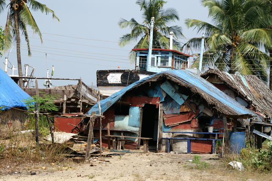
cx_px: 136
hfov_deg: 13.7
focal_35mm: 150
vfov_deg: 9.1
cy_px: 90
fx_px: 1133
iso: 200
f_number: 8
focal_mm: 100
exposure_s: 1/640
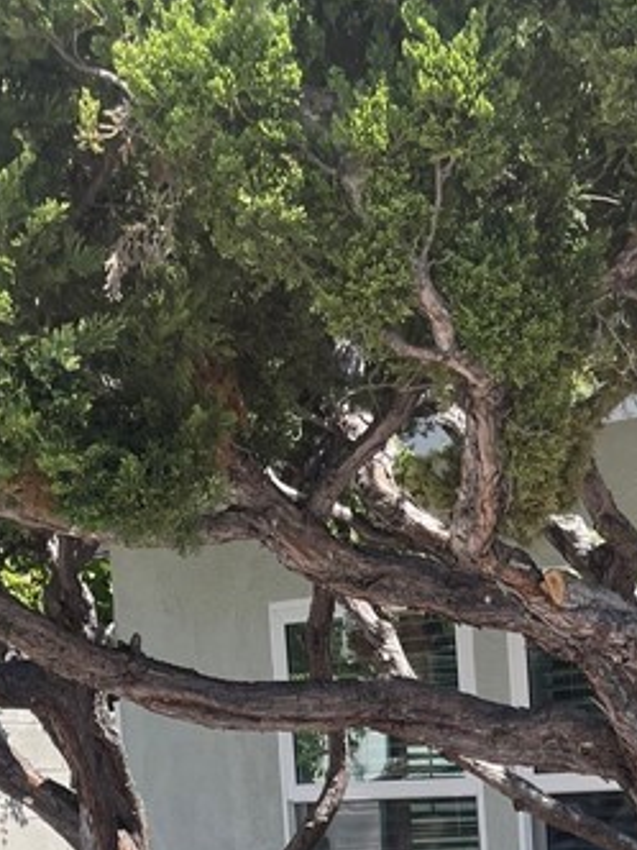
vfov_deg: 23.3
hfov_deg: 18.1
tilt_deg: -5.5
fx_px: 1889
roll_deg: +1.3
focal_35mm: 77
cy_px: 1001
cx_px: 788
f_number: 1.6
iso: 32
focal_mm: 5.1
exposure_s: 1/1767
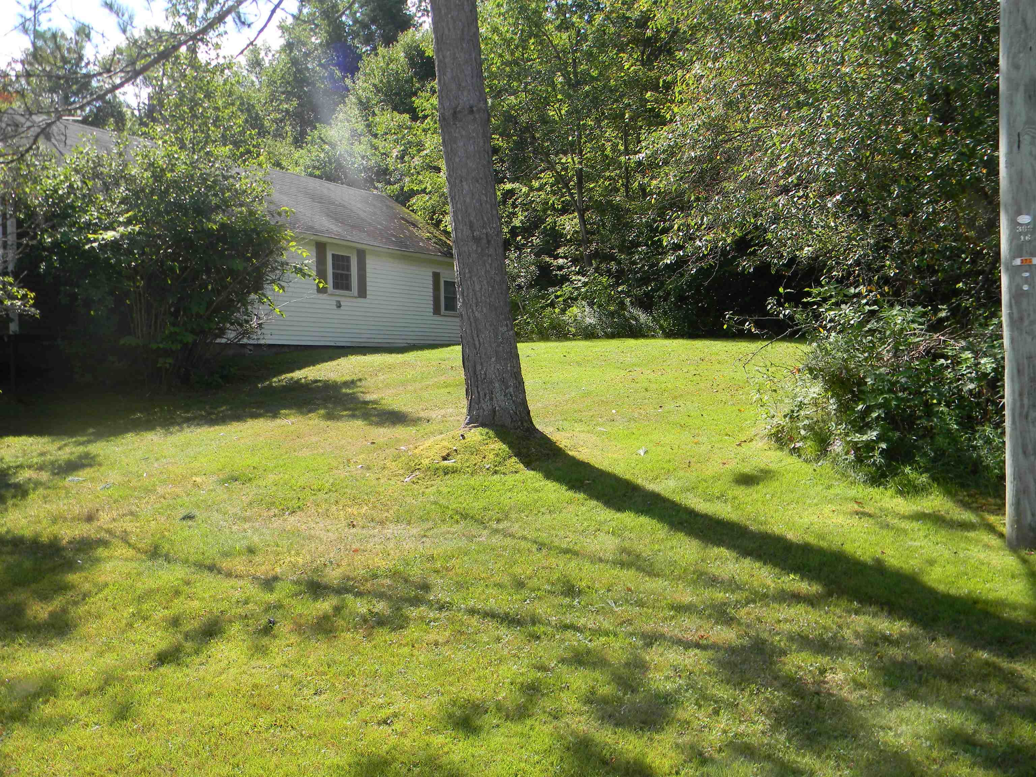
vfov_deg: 39.7
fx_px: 1077
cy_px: 388
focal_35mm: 36
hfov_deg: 51.4
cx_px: 518
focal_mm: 6.4
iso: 80
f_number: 3.7
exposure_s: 1/320
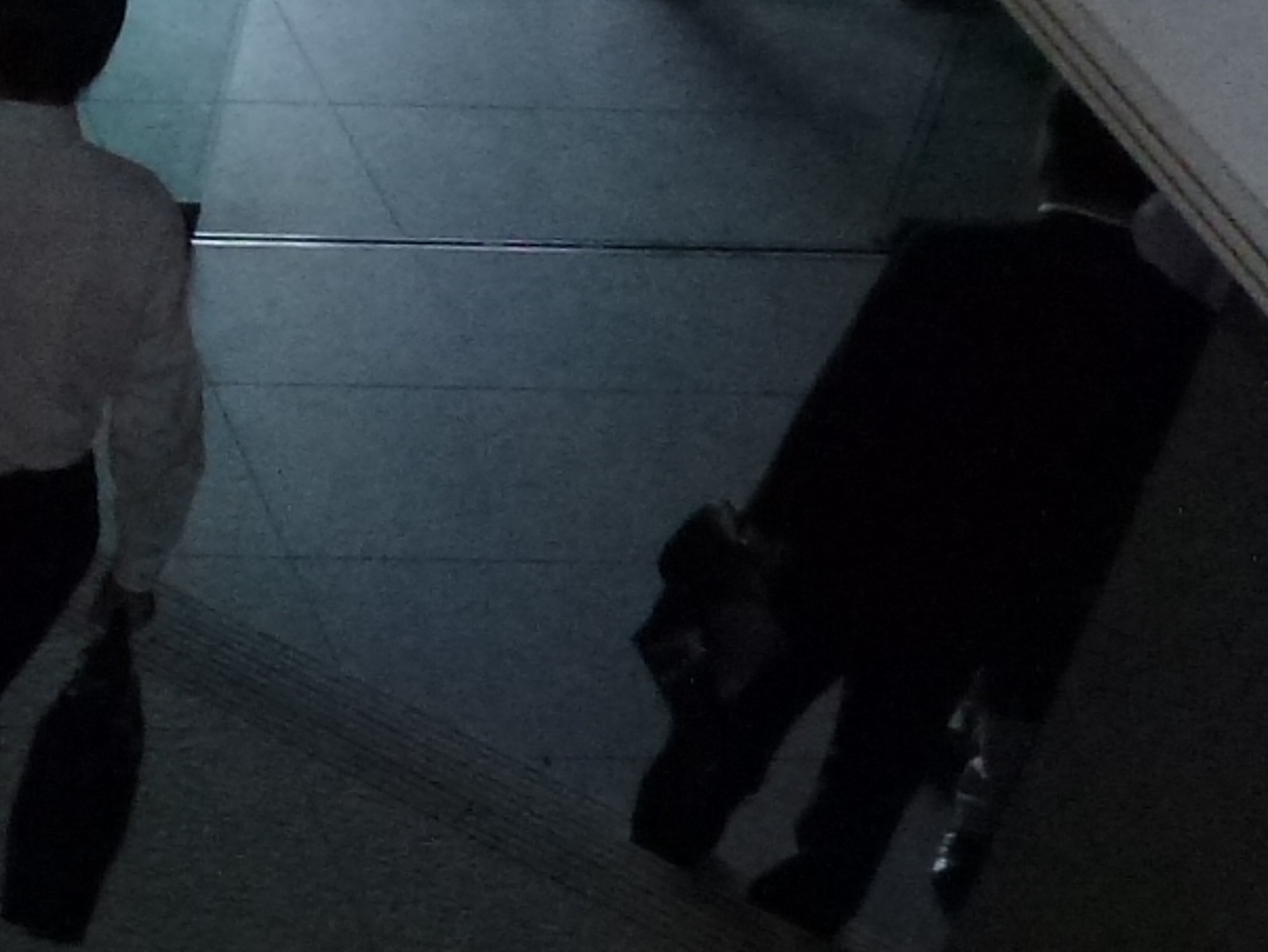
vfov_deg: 14.5
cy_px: 708
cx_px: -849
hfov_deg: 16.7
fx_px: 3738
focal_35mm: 102
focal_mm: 4.3
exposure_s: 1/250
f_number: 3.3
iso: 400
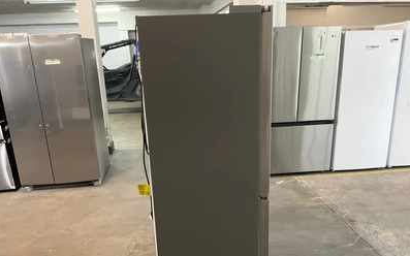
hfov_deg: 61.2
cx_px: 204
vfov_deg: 40.4
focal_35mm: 31
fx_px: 346
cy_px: 154
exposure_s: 1/40
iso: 250
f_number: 1.8
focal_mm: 3
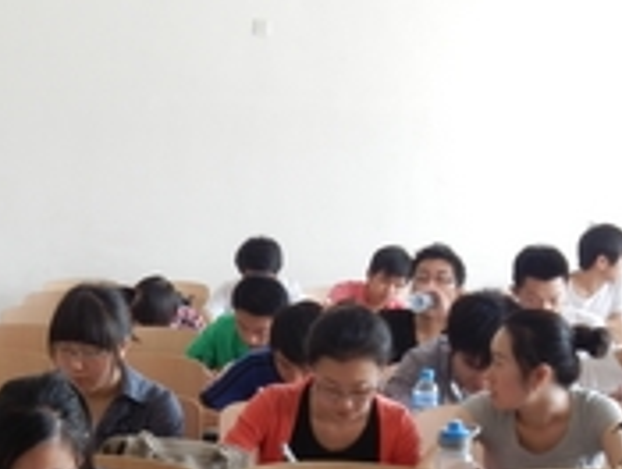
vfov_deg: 18.5
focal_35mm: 79
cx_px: 92
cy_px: 386
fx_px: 1422
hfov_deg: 24.1
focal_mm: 5.9
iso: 200
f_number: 3.7
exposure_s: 1/20
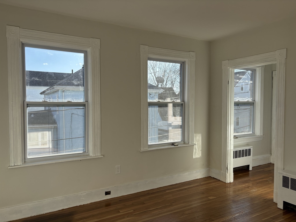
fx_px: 222
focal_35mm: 26
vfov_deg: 53.1
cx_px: 148
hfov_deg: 67.3
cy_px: 111
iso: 50
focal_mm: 5.96
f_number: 1.6
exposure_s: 1/997
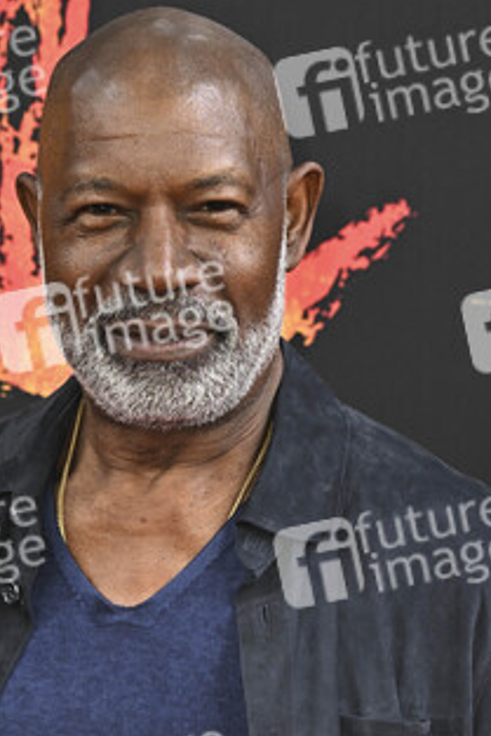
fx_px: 2166
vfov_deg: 19.2
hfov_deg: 12.9
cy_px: 435
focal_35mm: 106
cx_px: 181
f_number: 6.3
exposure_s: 1/320
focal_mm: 83
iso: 1000
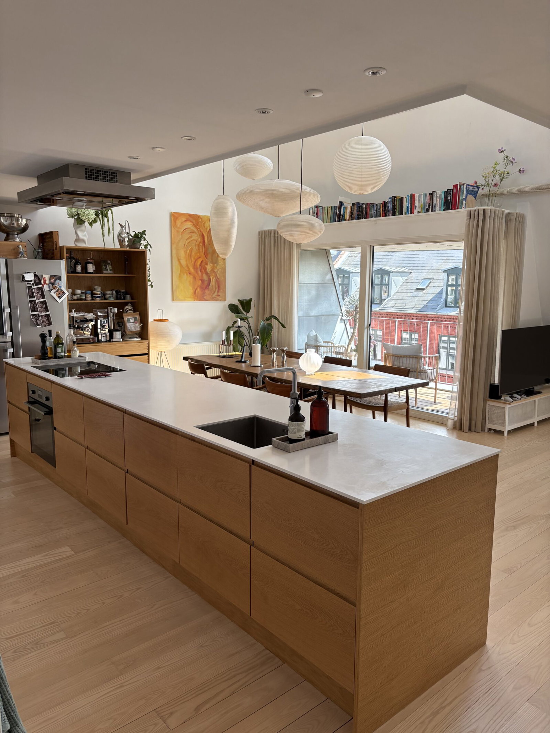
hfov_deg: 53.1
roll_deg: -0.9
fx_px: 551
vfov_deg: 67.3
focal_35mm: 26
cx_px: 275
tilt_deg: -8.4
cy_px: 366
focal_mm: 5.96
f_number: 1.6
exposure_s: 1/261
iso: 64
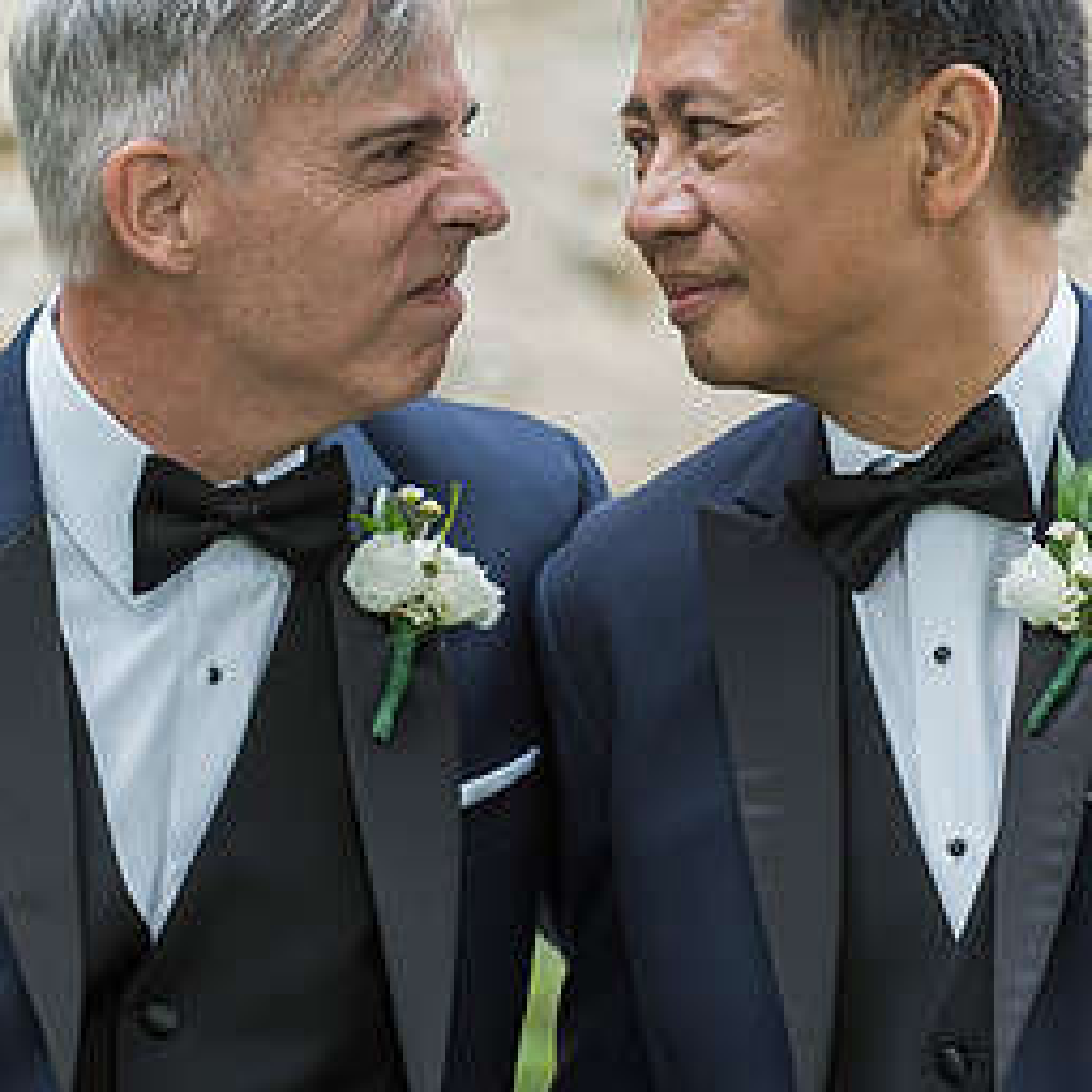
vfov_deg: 5.6
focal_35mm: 315
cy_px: 238
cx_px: 455
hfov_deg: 5.6
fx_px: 11242
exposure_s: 1/500
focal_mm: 155
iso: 400
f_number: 3.5
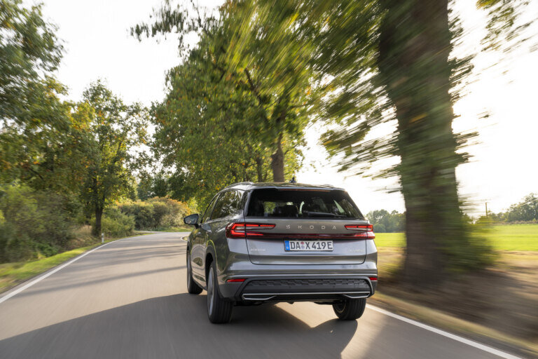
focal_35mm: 36
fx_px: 538
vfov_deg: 36.9
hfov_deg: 53.1
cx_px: 269
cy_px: 180
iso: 40
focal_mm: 36
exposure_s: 1/30
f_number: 8
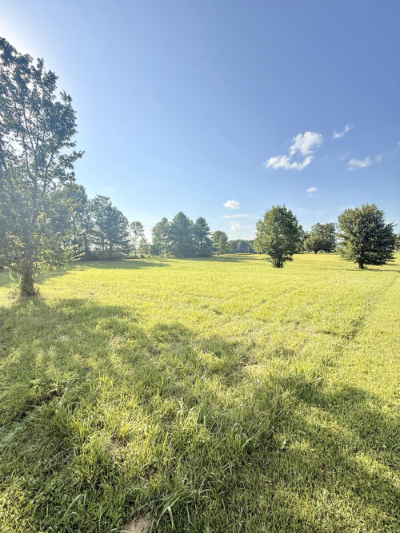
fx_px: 216
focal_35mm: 14
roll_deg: +0.4
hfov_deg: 85.7
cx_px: 200
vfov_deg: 102.1
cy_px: 266
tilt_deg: -3.2
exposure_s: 1/760
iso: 64
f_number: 2.2
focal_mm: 2.22
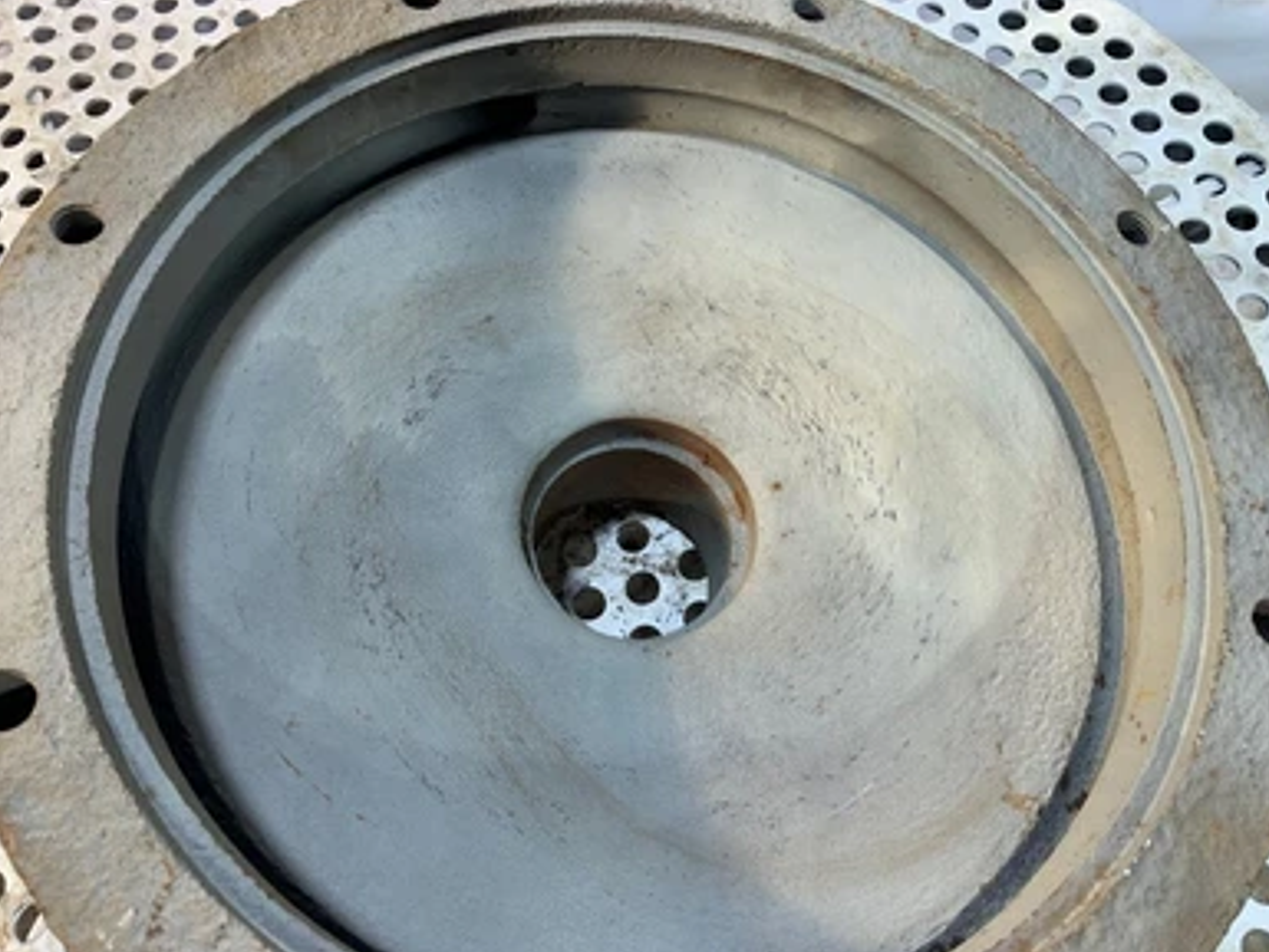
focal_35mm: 27
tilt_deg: -64.4
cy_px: 484
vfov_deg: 51.4
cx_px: 630
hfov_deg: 65.3
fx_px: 990
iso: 64
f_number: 1.8
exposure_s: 1/120
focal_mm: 4.25
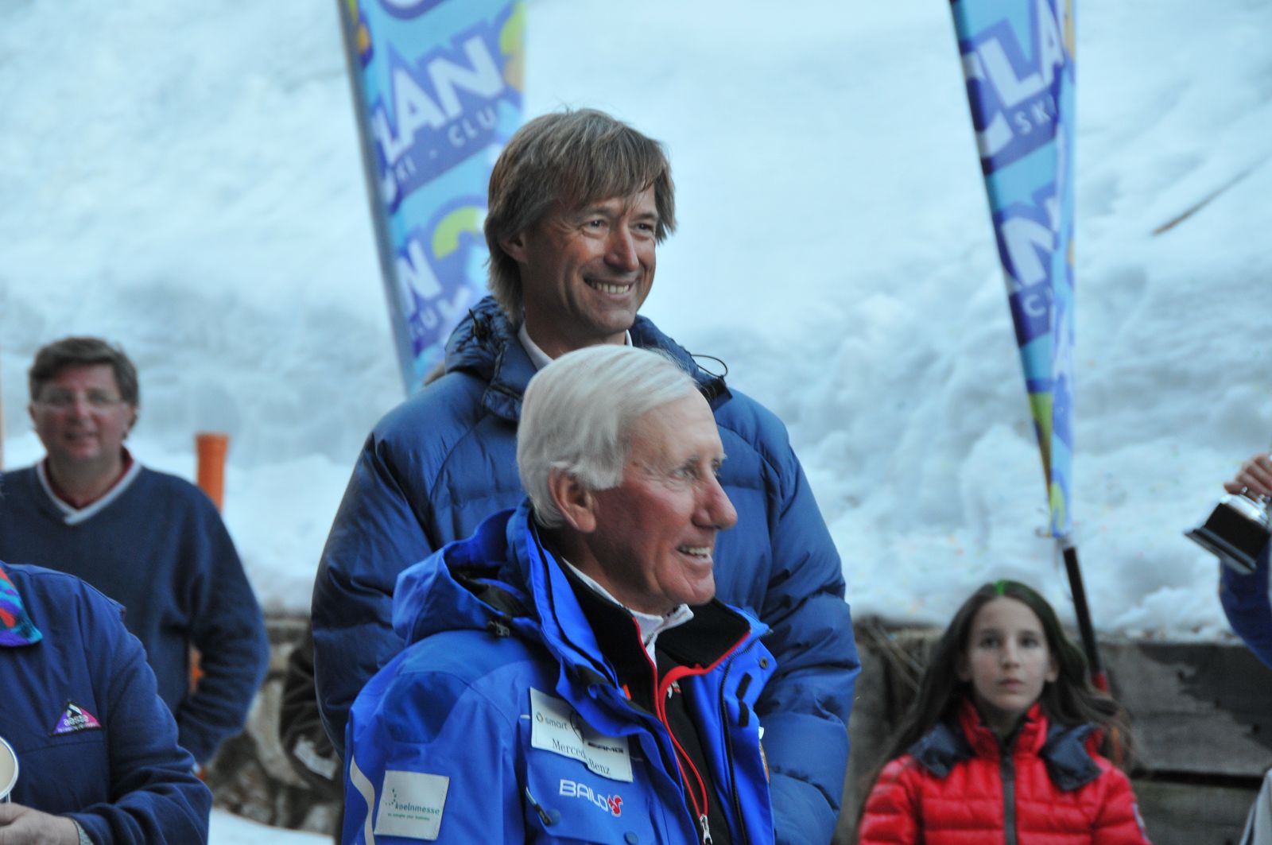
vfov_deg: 8.7
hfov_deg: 13.1
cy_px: 422
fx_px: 5559
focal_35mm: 158
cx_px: 636
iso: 640
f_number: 7.1
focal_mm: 105
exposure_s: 1/60
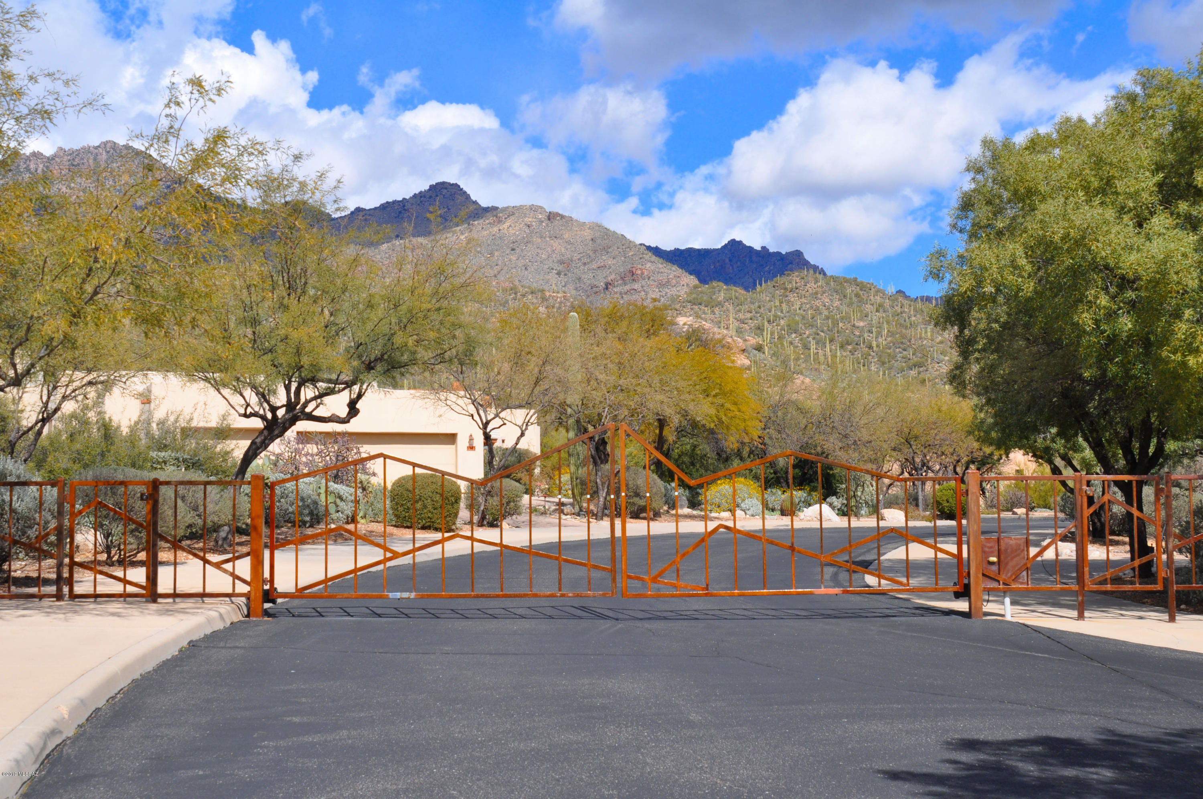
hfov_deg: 37.9
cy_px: 400
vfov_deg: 25.7
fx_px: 1752
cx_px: 602
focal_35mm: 52
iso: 200
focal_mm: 35
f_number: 10
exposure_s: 1/400
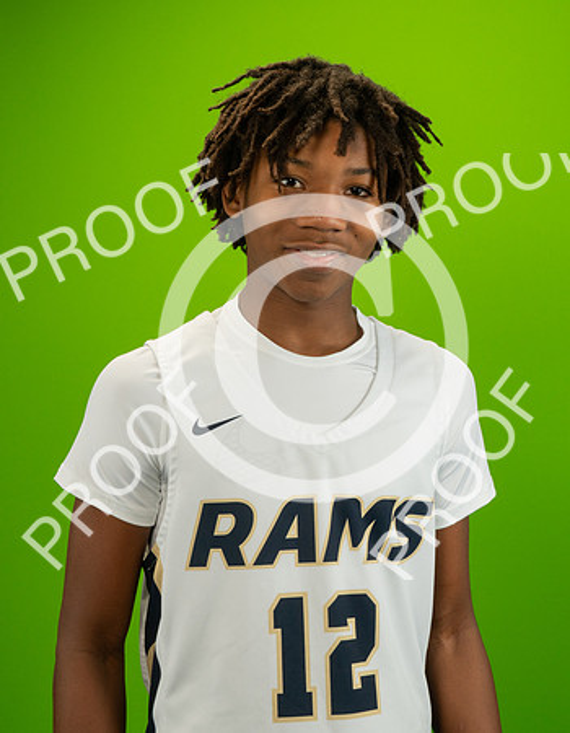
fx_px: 1763
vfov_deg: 23.5
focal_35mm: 82
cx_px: 338
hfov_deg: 18.4
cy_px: 342
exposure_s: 1/60
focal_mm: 53
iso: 800
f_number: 20
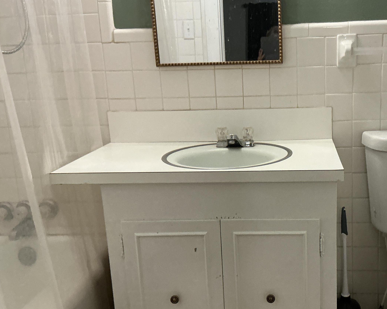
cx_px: 272
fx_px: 458
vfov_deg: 37.3
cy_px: 168
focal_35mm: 40
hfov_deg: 44.8
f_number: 1.8
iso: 250
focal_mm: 3
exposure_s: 1/60
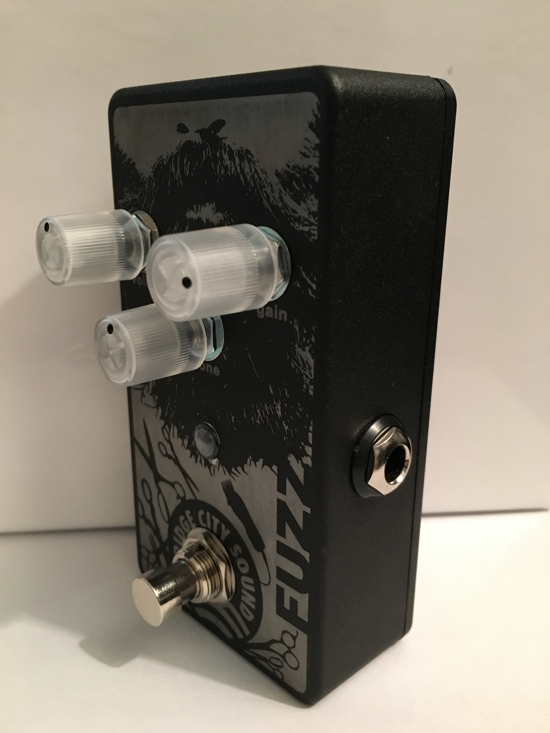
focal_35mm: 29
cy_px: 366
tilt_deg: -16.4
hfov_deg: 48.2
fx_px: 614
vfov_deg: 61.7
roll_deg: -2.8
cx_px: 275
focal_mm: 4.15
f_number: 2.2
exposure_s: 1/15
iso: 250
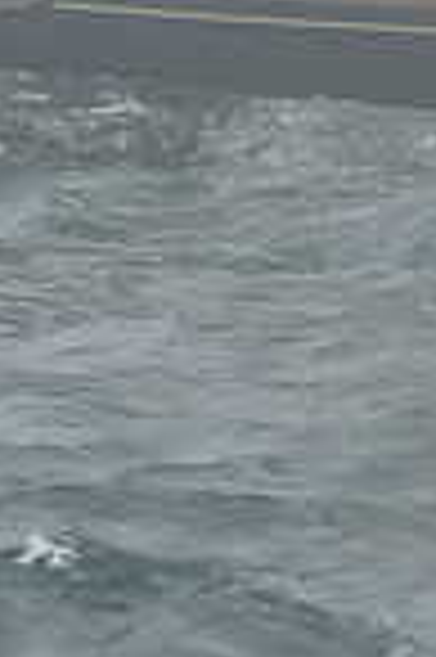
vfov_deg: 4.2
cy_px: -220
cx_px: 205
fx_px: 8831
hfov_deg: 2.8
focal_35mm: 485
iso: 250
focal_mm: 122
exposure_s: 1/800
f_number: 9
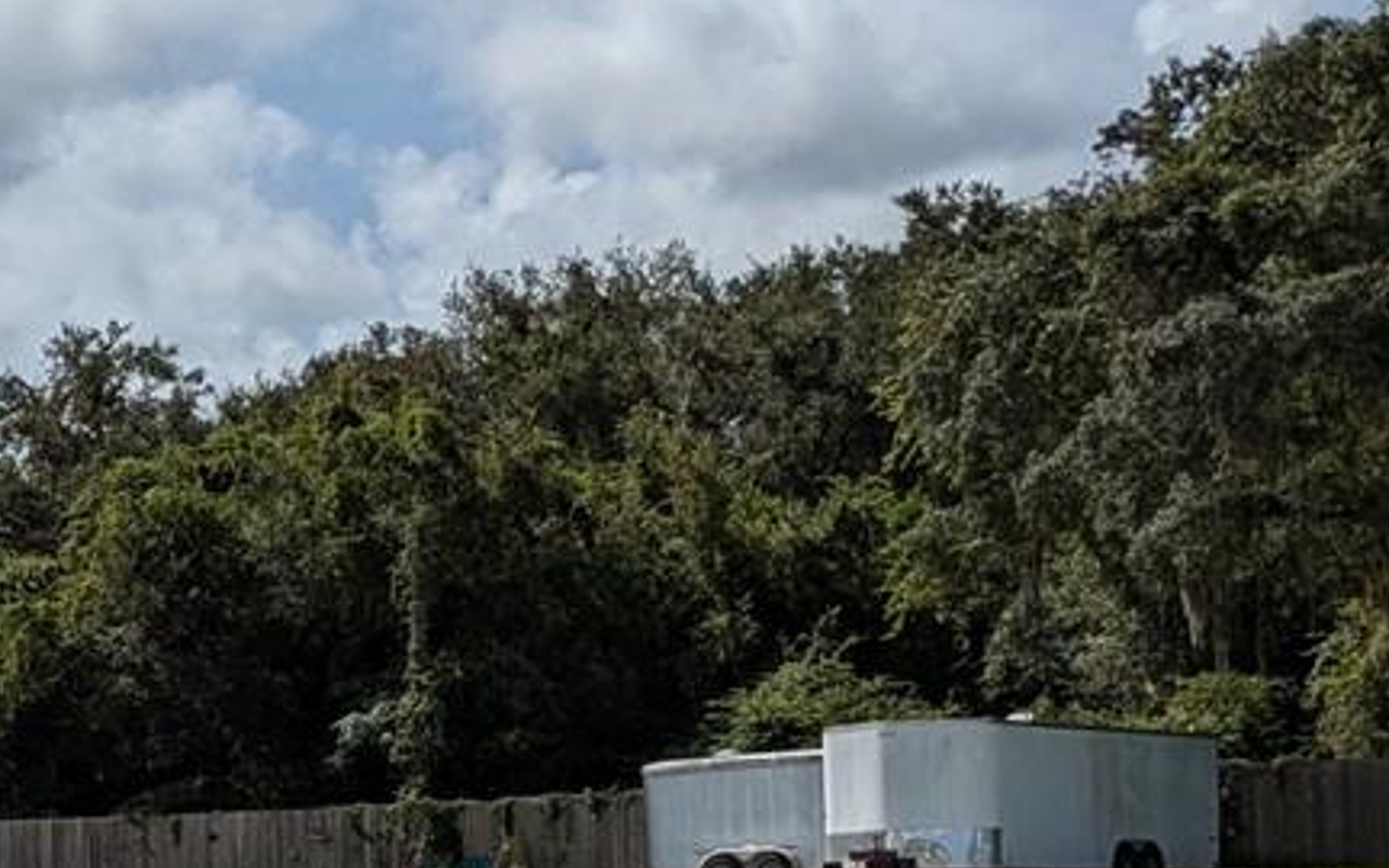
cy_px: 862
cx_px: -799
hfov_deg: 18.4
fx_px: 3710
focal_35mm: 98
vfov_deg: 13.2
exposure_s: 1/5464
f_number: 1.89
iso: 49
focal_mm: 5.43
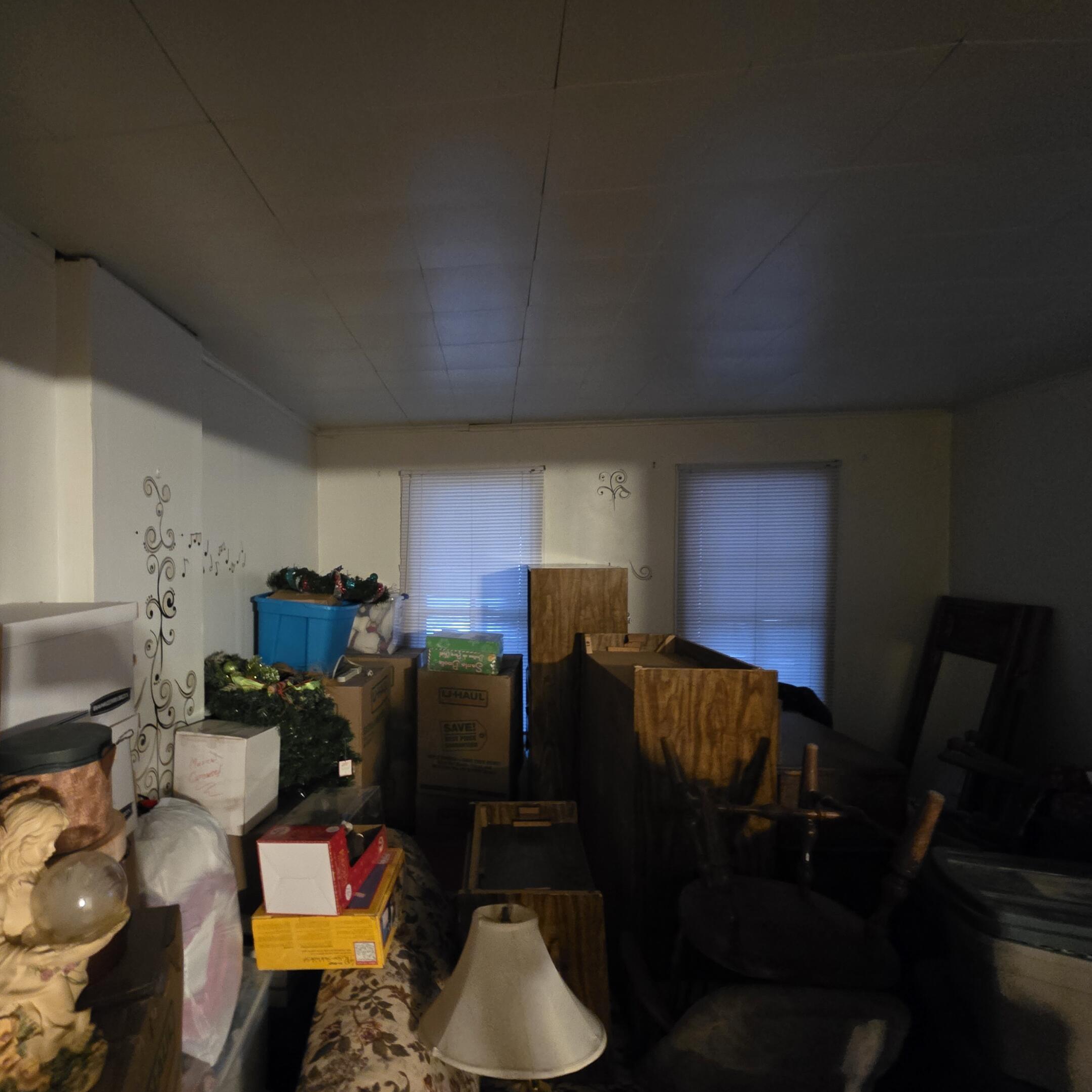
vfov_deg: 87.4
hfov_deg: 86.0
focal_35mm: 16
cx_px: 419
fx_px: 571
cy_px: 567
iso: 1000
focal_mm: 2.2
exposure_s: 1/30
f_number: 1.9
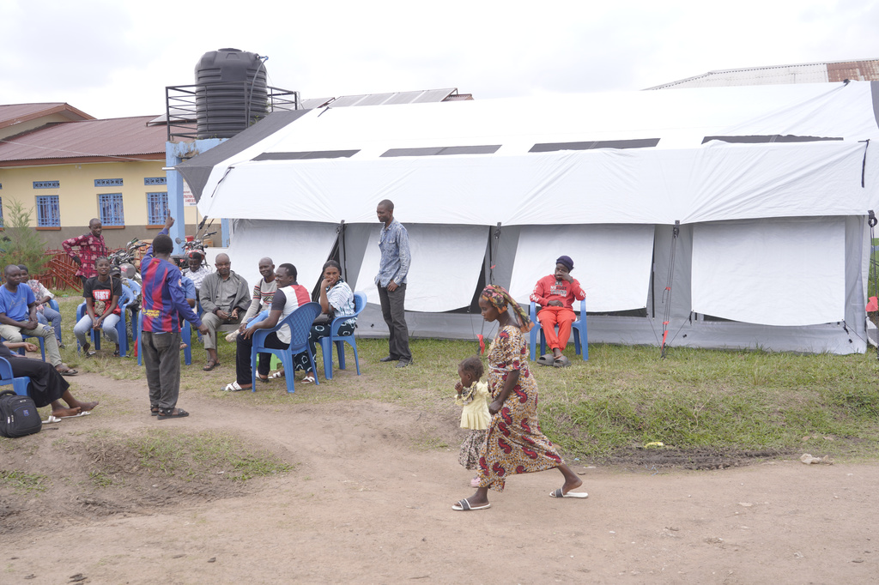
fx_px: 854
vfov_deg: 37.8
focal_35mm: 35
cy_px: 292
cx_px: 440
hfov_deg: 54.4
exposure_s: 1/250
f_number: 4.5
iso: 125
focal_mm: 35
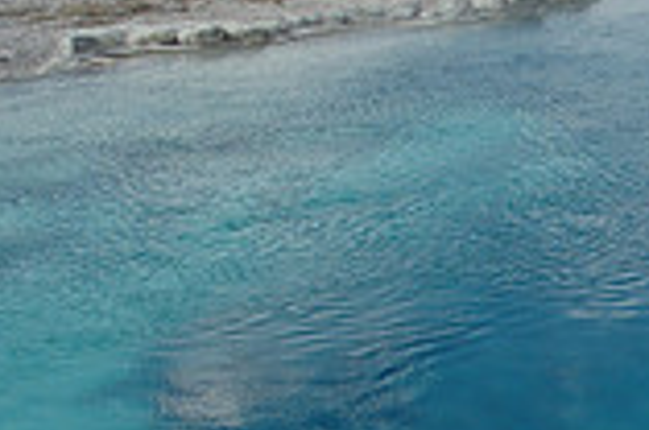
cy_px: 488
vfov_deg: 13.3
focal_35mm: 100
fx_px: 1799
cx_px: 785
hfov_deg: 19.2
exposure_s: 1/320
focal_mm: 18
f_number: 9
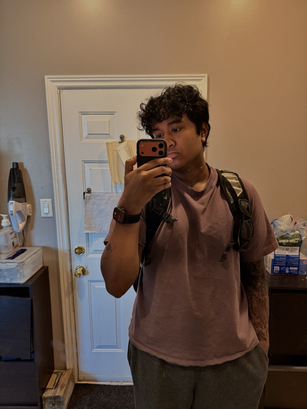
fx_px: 284
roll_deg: +1.6
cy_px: 204
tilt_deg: -12.4
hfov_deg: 56.8
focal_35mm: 24
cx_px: 154
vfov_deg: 71.6
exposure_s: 1/60
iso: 320
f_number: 1.78
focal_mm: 6.76
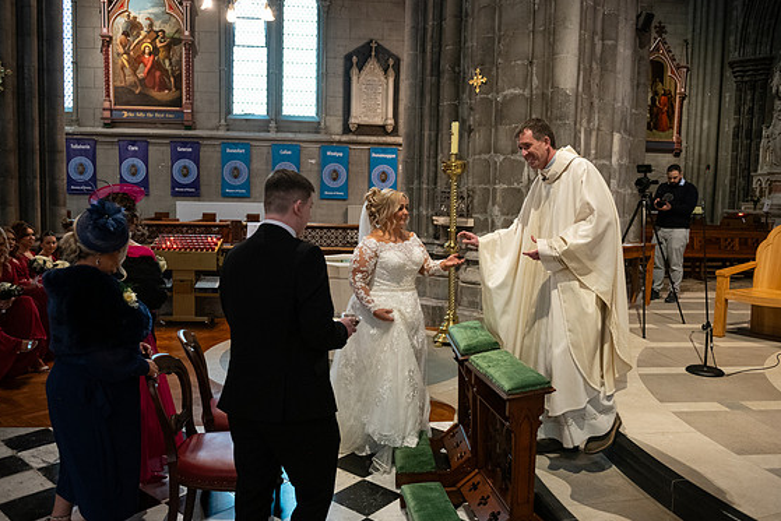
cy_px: 255
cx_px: 395
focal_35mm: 28
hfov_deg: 65.5
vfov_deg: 46.4
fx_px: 608
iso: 1250
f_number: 3.5
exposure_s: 1/160
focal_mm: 27
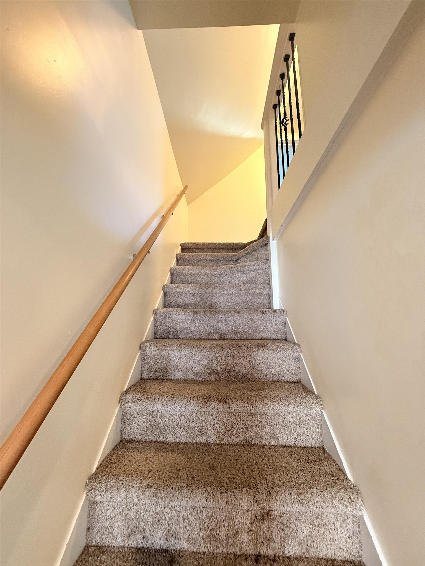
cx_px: 212
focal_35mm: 14
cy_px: 283
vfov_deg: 102.1
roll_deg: -1.6
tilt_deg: +10.9
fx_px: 229
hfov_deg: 85.7
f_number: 2.2
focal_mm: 2.22
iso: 500
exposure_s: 1/60
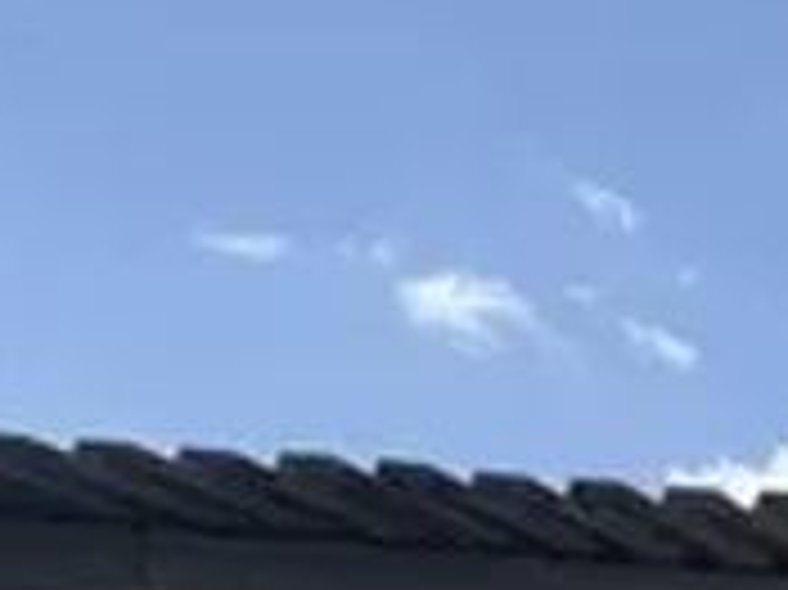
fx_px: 1865
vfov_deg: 13.7
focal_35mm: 82
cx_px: 2004
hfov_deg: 14.0
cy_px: 1356
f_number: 2.2
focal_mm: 2.22
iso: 32
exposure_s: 1/770
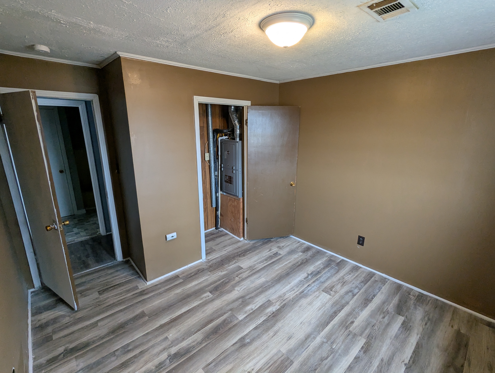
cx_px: 248
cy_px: 186
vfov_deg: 78.2
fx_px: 229
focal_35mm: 16
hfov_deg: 94.4
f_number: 2.2
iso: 221
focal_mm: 2.35
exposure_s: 1/40
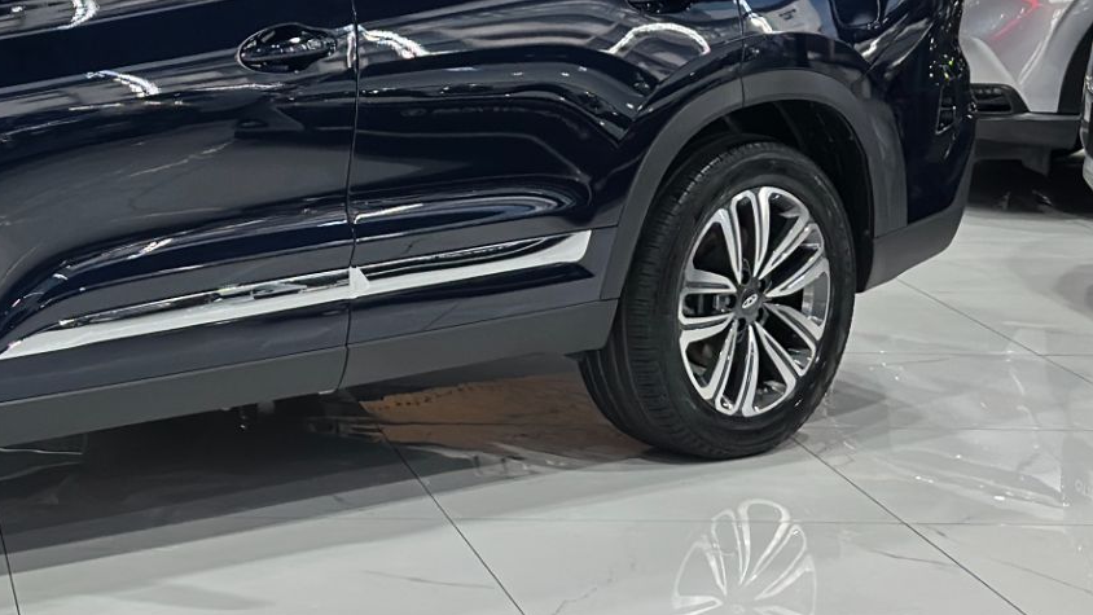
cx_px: -56
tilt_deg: -8.2
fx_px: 3449
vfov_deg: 10.2
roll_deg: -1.1
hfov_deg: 17.5
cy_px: 144
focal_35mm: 119
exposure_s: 1/120
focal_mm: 6.86
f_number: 1.78
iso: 160
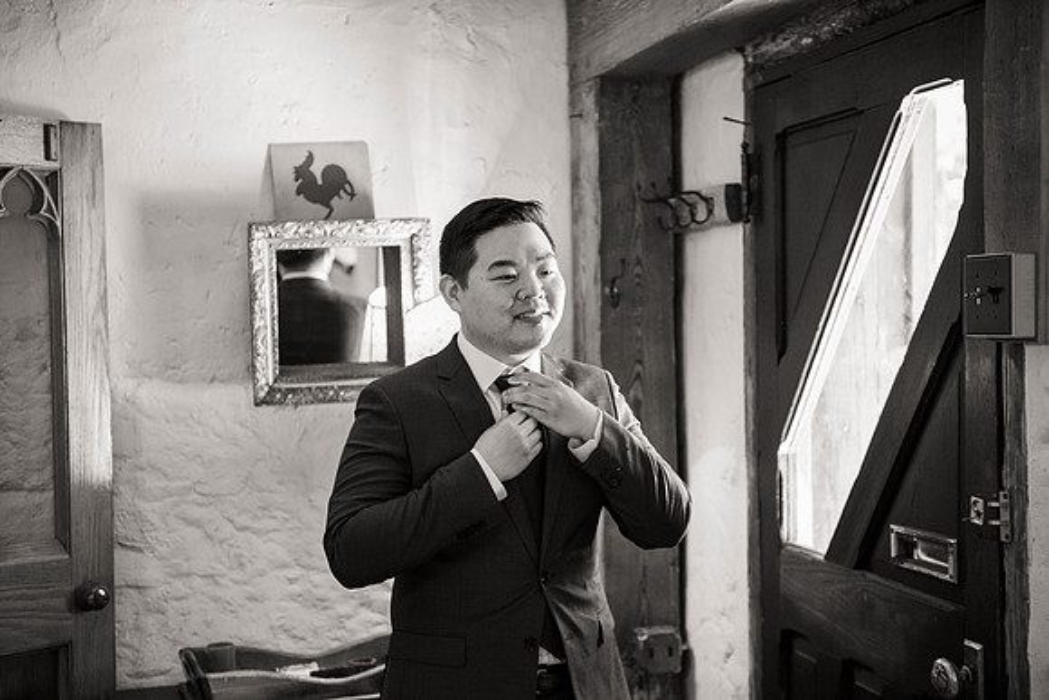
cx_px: 524
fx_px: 1603
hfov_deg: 36.2
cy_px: 350
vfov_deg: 24.6
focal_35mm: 55
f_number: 2.8
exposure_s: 1/50
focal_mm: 55
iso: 2500
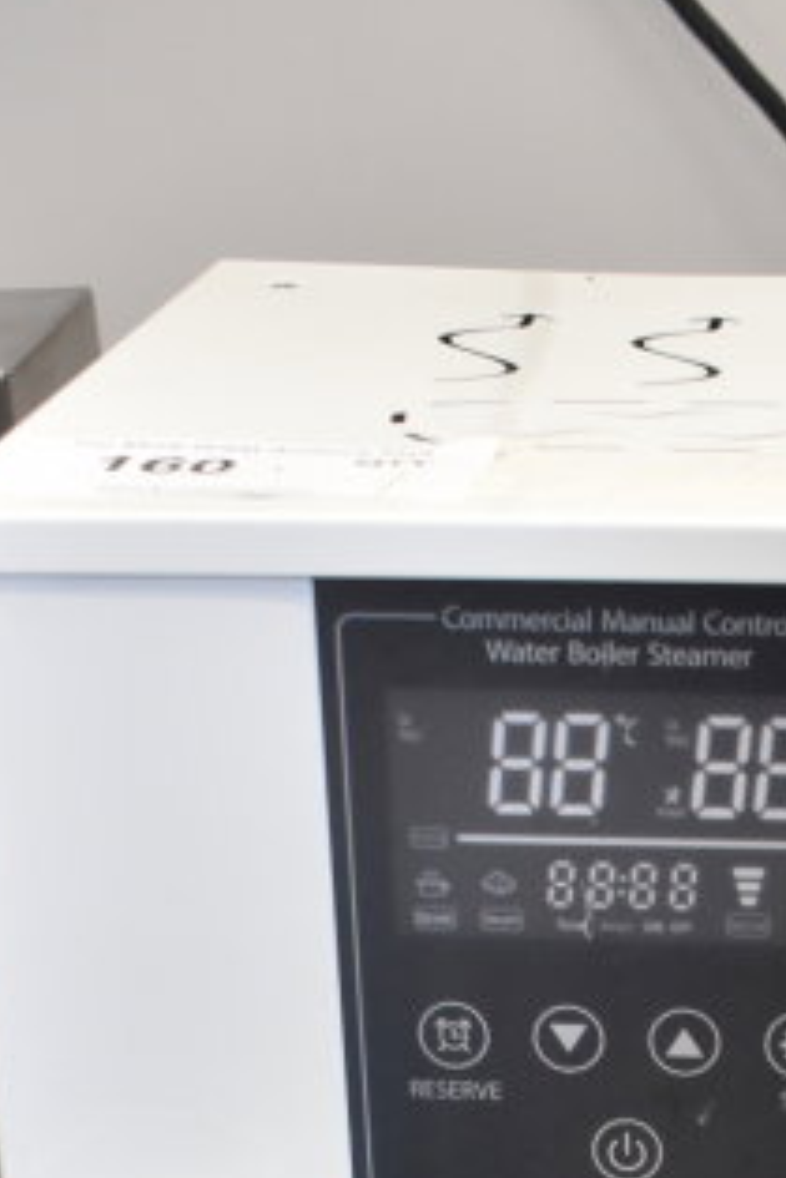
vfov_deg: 19.6
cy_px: 1509
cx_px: 737
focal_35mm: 96
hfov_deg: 14.1
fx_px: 3144
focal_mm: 22
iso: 900
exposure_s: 1/40
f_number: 3.8
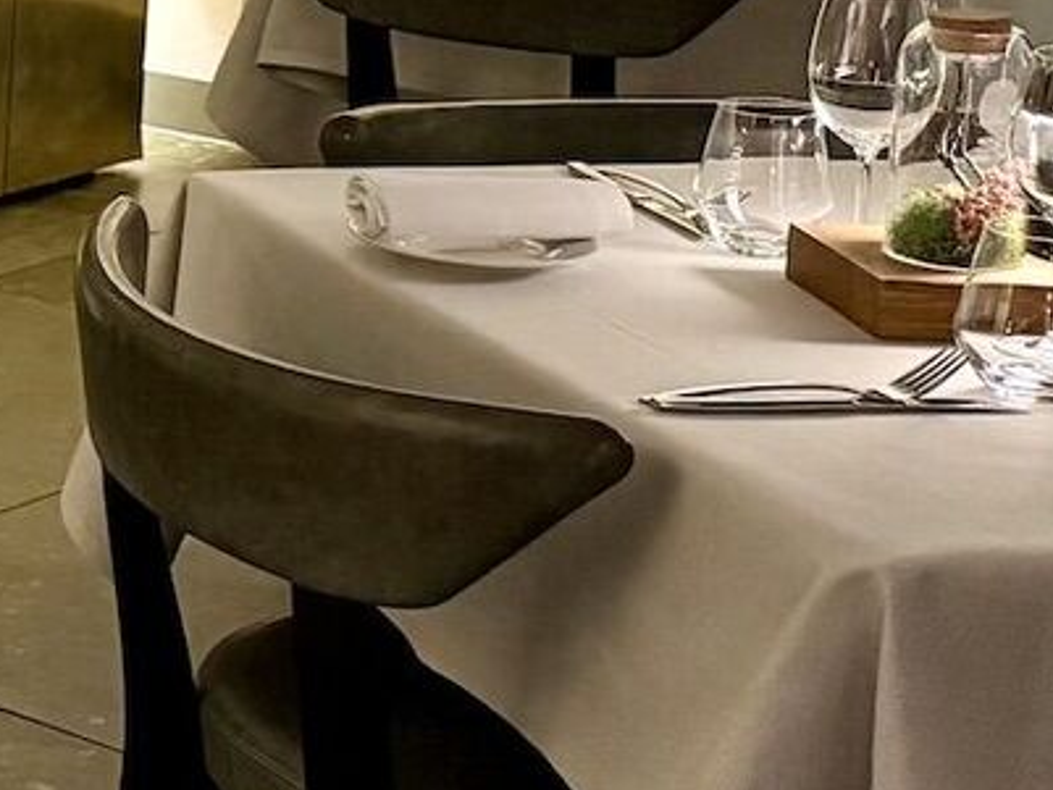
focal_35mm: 115
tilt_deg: -8.9
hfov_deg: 13.3
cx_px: -1363
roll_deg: +0.8
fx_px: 3499
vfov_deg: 12.6
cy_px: -108
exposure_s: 1/33
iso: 640
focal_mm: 6.76
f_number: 1.78
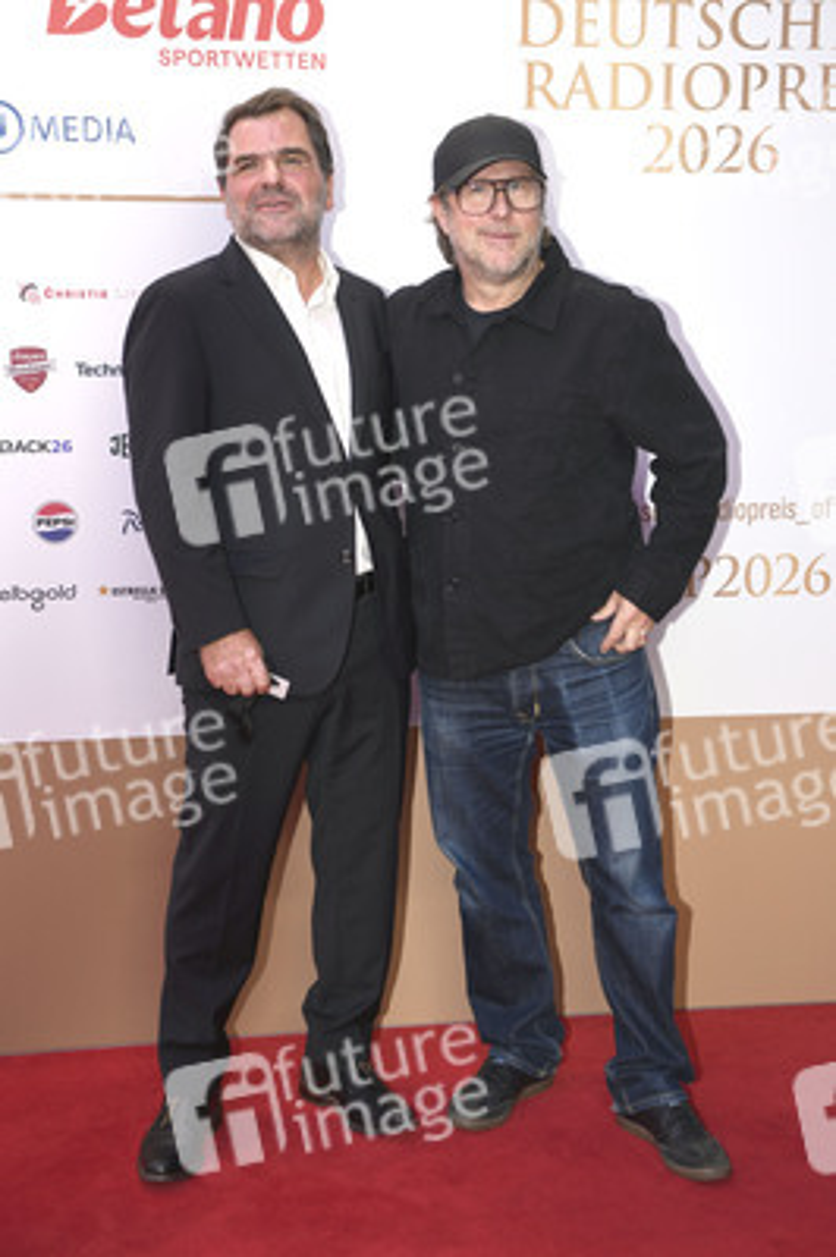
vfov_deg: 36.3
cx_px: 418
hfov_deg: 24.6
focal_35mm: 55
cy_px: 628
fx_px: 1919
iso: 800
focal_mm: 55
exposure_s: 1/200
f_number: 3.5
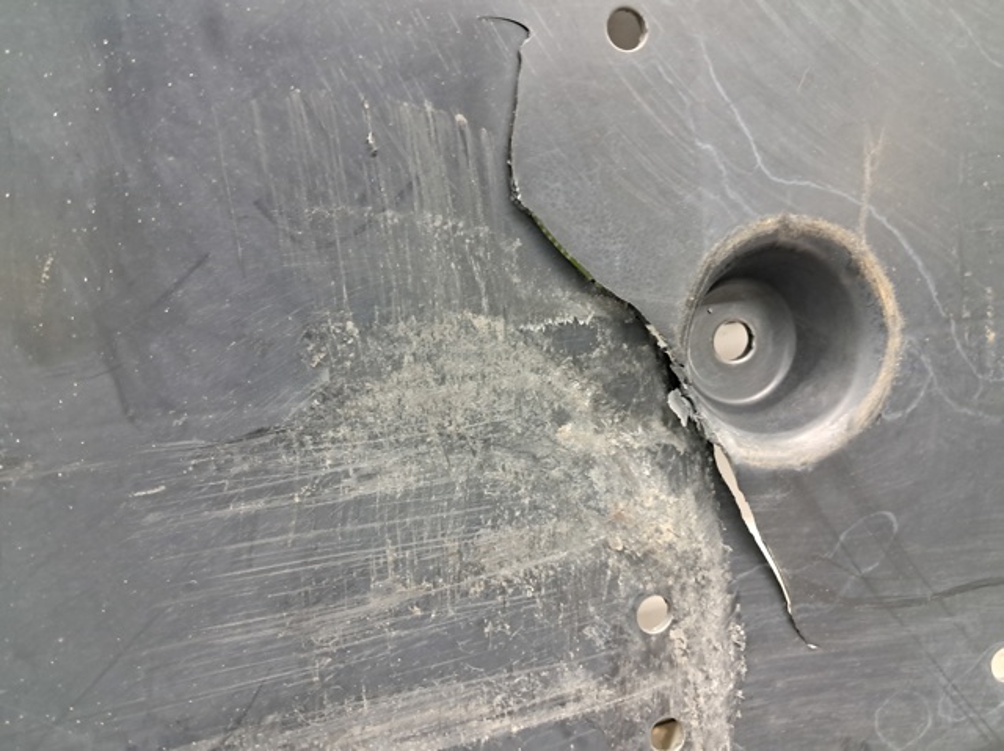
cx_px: 502
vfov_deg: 51.3
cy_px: 376
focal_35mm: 27
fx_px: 783
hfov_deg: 65.4
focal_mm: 4
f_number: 1.8
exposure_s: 1/33
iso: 500
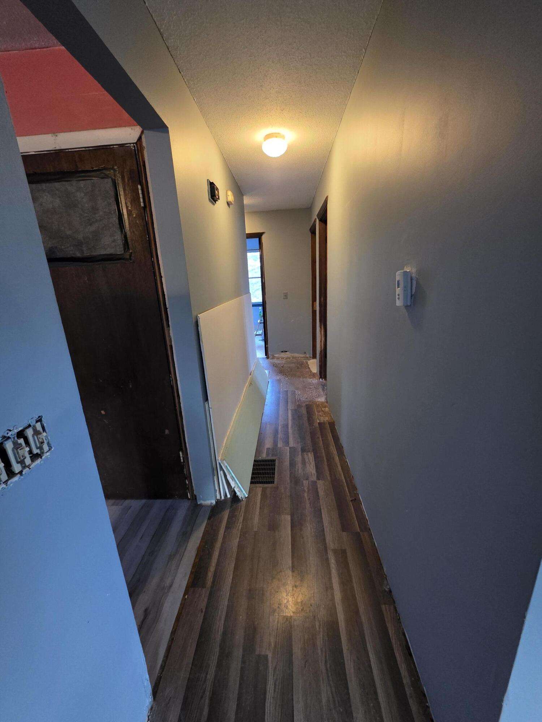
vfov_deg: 106.2
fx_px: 271
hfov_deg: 89.9
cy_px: 361
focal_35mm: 13
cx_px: 271
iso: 1000
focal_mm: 2.2
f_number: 1.9
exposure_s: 1/60
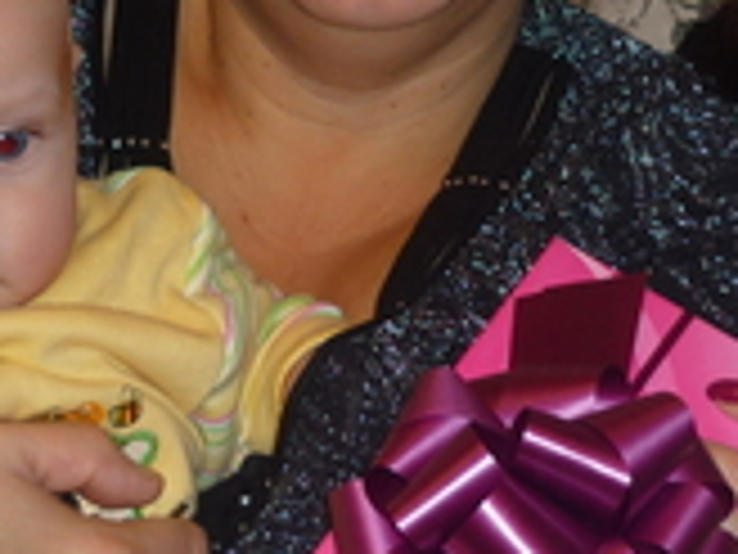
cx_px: 454
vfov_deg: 13.3
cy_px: 92
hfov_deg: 17.7
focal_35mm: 111
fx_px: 2366
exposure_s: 1/30
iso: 100
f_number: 2.8
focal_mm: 5.5
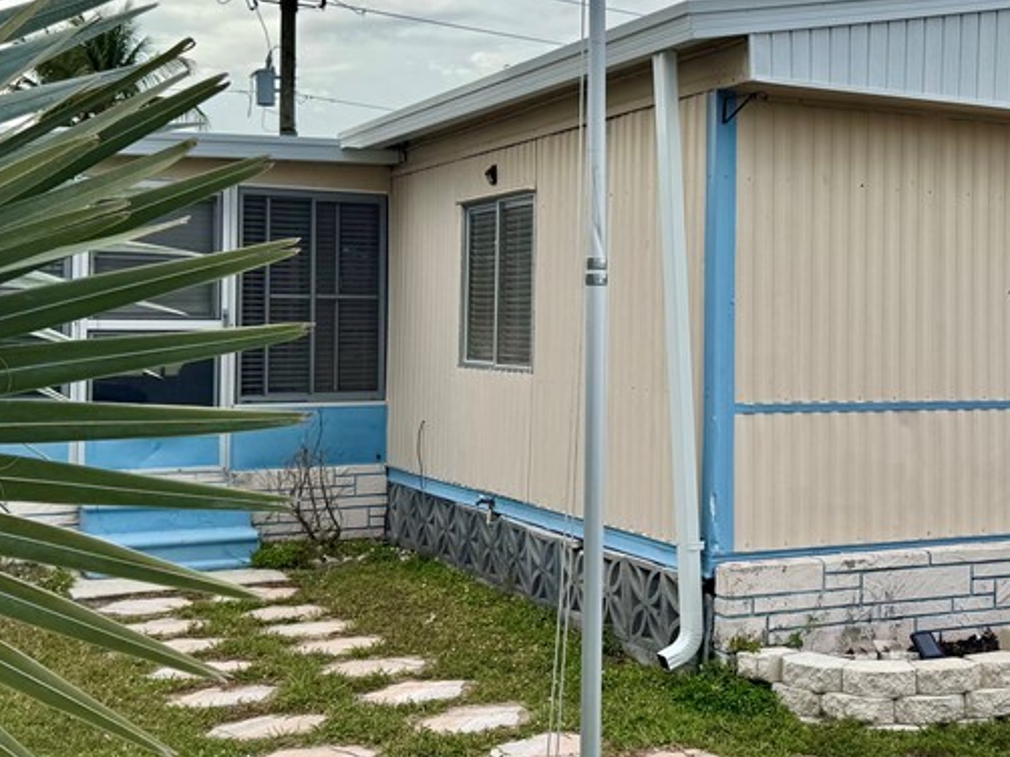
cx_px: 712
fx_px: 1429
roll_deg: -0.7
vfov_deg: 29.5
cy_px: 288
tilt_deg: +1.3
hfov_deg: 38.3
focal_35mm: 49
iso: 80
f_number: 1.78
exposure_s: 1/4950
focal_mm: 6.76
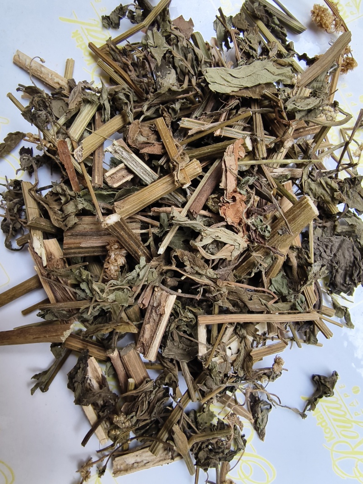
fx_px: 350
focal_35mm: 25
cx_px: 182
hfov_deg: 54.9
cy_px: 242
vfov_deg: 69.4
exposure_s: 1/33.3
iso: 215
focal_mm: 2.32
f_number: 2
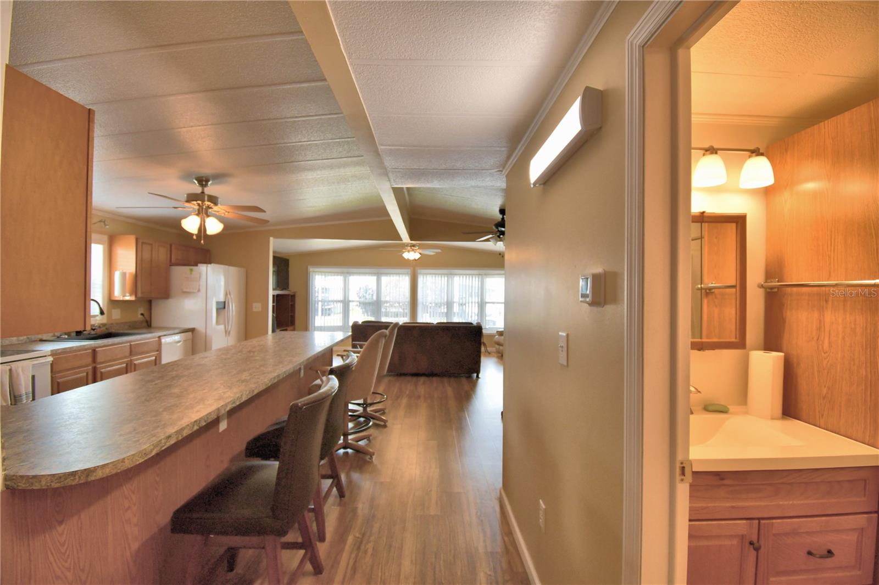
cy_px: 292
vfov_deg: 77.3
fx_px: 366
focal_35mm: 15
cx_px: 440
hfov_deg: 100.4
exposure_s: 1/125
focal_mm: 10
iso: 360
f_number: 4.5
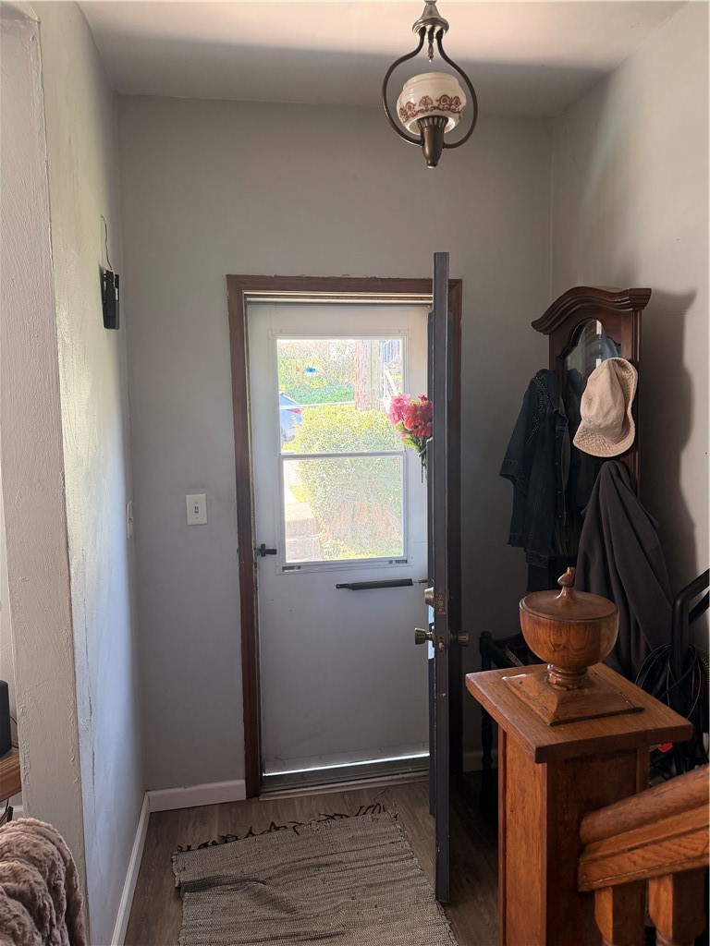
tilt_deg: -5.7
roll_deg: +0.9
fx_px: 656
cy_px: 473
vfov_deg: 71.6
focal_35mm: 24
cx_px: 355
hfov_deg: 56.8
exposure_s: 1/95
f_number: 1.78
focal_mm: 6.76
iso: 200
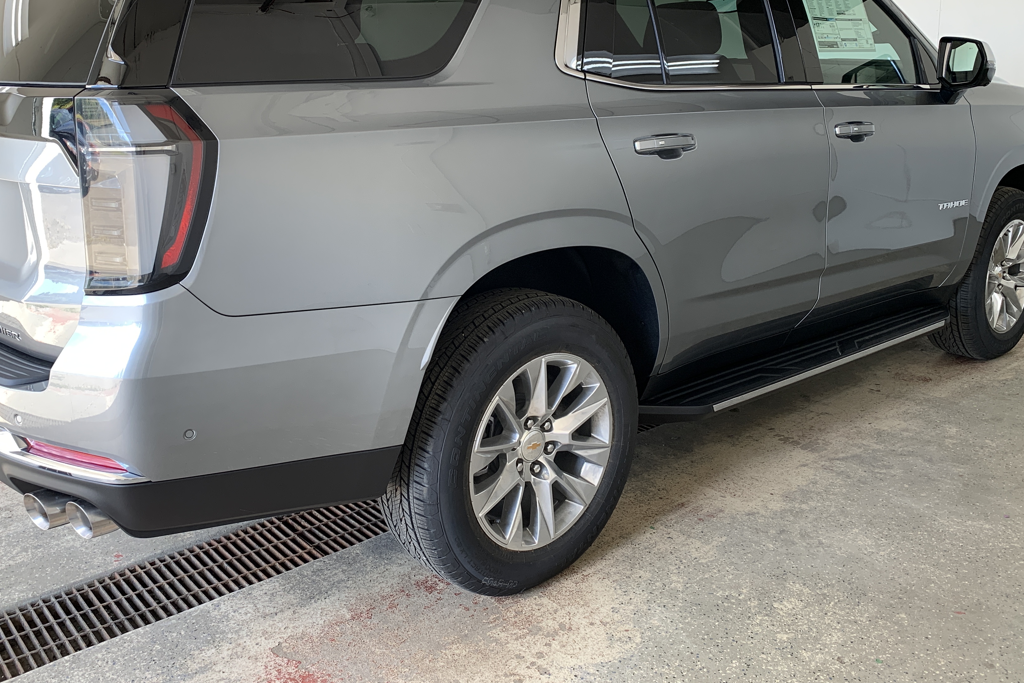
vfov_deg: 39.6
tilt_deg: -11.2
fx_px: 939
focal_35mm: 33
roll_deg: +1.7
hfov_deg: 57.2
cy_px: 241
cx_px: 472
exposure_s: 1/120
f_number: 1.8
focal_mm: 4.25
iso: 50
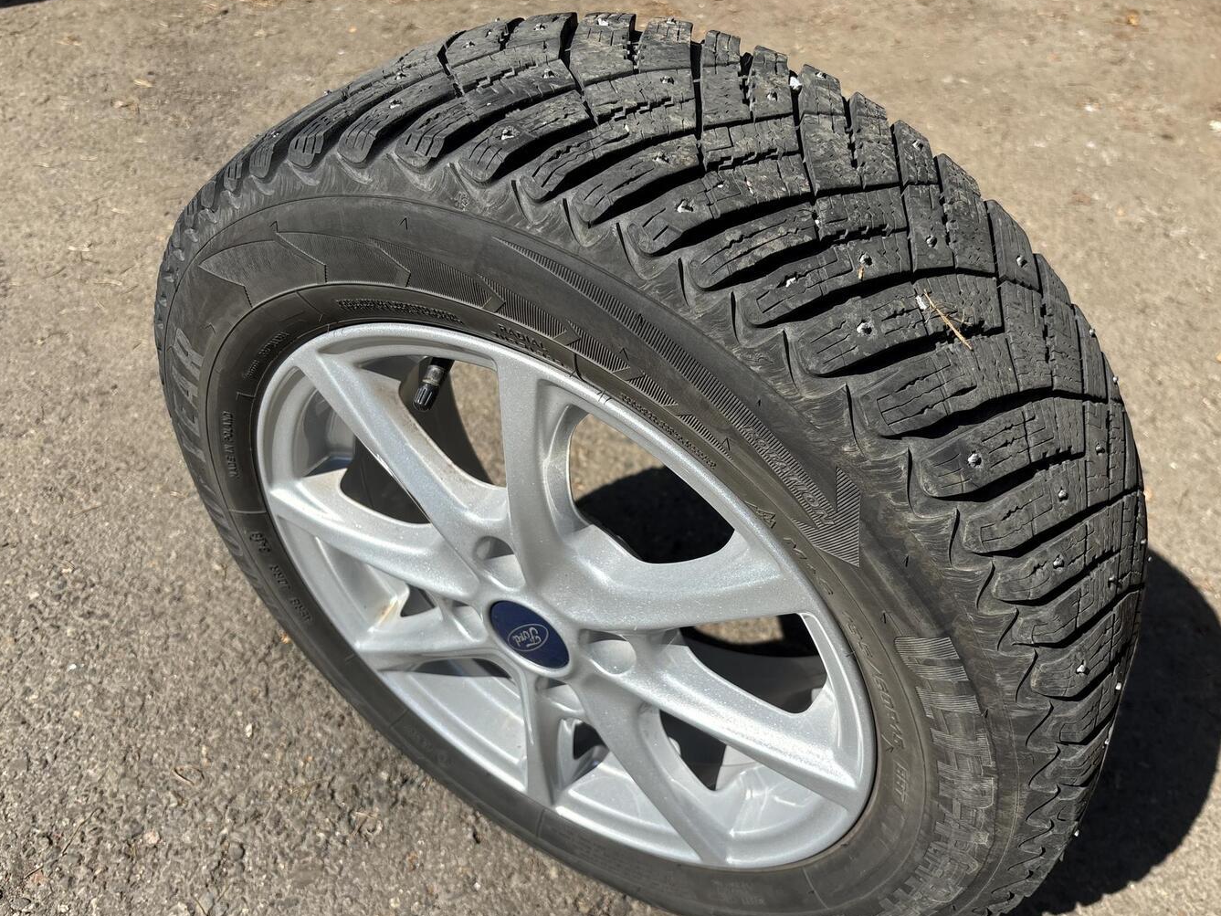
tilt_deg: -42.0
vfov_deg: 49.8
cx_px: 623
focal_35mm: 28
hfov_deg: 63.4
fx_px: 988
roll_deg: -4.1
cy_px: 465
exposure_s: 1/2342
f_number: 1.6
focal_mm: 5.96
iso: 50
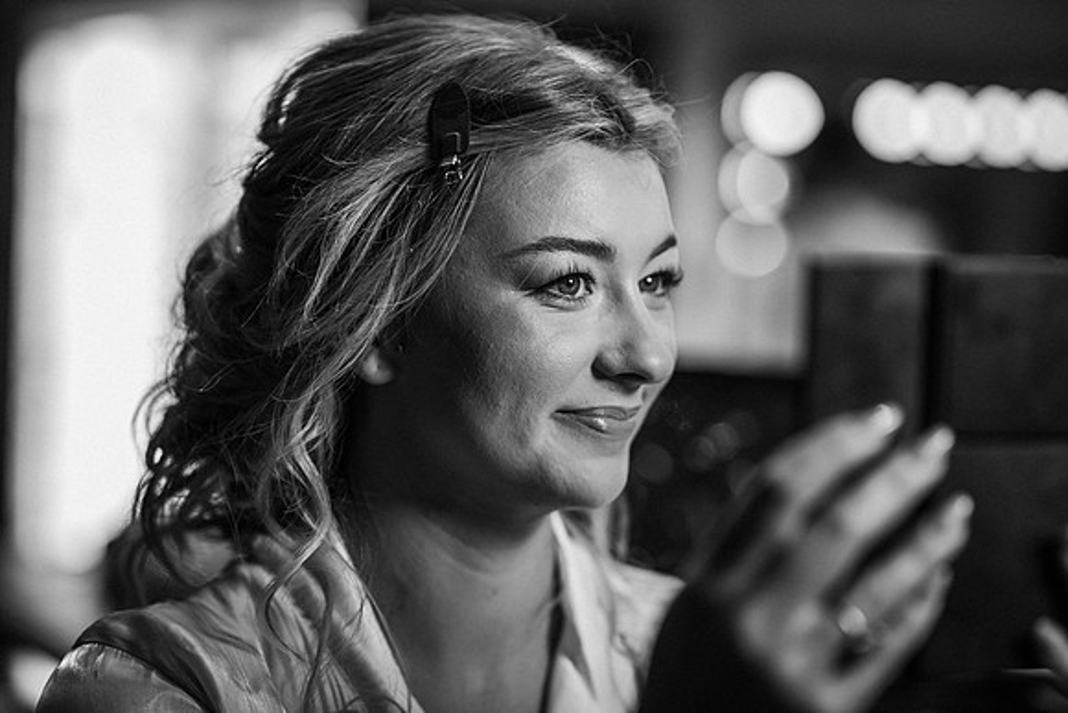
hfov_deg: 23.9
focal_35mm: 85
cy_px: 356
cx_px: 534
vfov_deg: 16.1
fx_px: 2522
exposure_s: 1/200
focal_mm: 85
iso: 160
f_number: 2.2
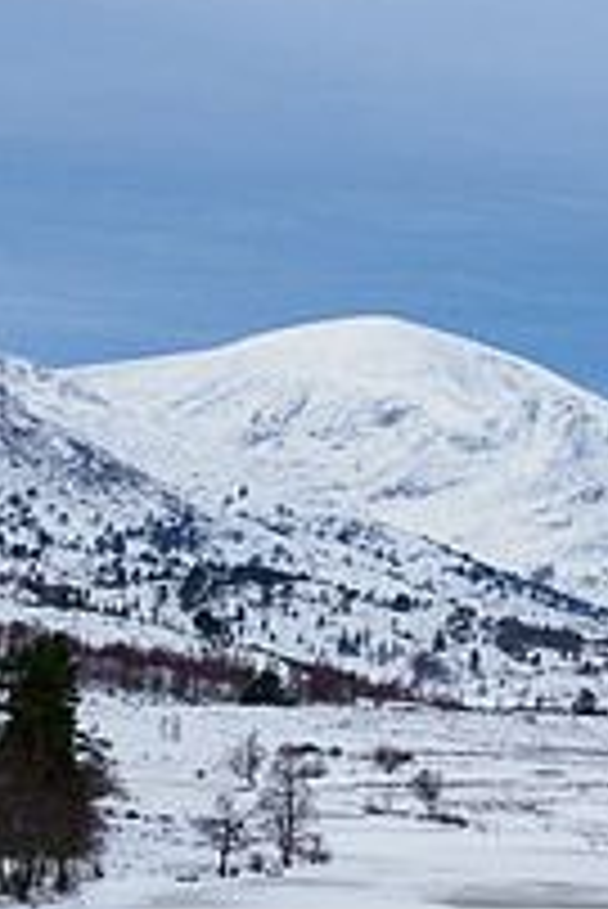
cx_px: 581
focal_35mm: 149
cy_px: 420
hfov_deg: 9.2
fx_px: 3768
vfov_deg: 13.8
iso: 400
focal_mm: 25
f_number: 7.1
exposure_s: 1/400
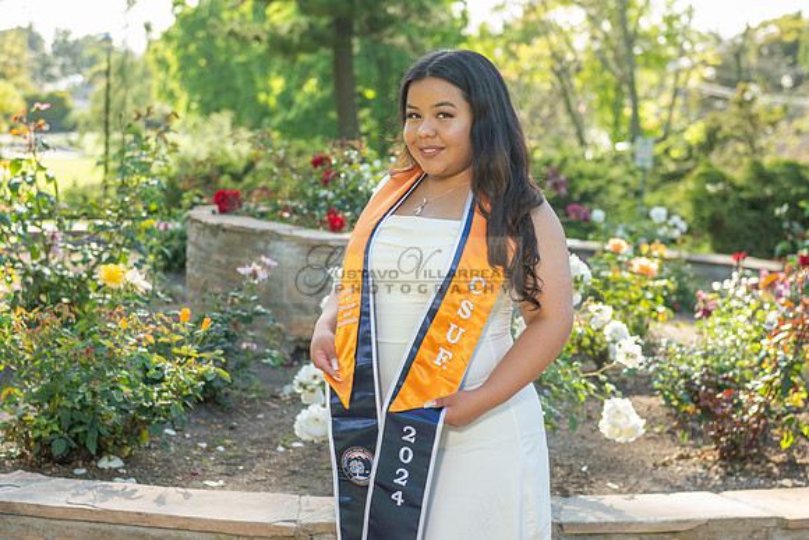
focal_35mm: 71
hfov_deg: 28.6
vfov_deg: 19.3
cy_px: 271
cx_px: 391
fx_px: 1586
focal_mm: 58
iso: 200
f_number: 3.5
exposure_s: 1/250
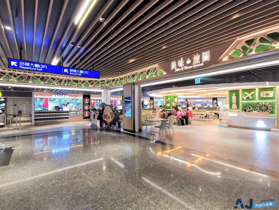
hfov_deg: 91.0
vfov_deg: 74.7
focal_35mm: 17
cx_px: 140
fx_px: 137
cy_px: 105
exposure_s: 1/45
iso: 160
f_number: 2.2
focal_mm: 2.26
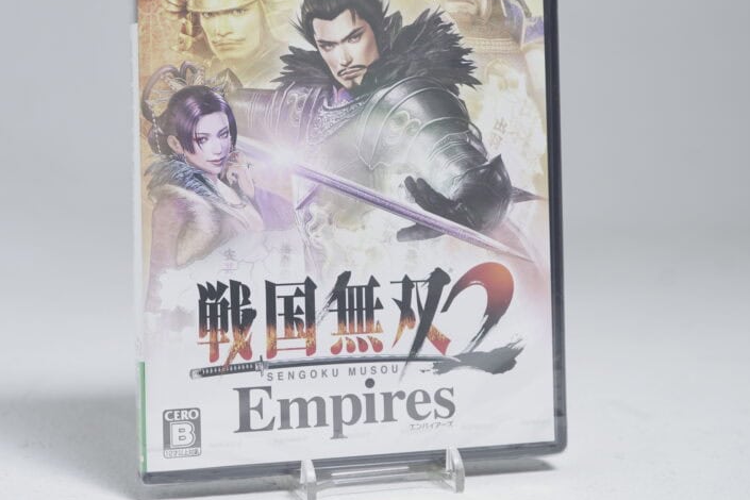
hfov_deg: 31.9
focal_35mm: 63
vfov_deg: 21.5
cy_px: 153
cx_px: 348
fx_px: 1312
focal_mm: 37
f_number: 5.6
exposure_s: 1/25
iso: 640
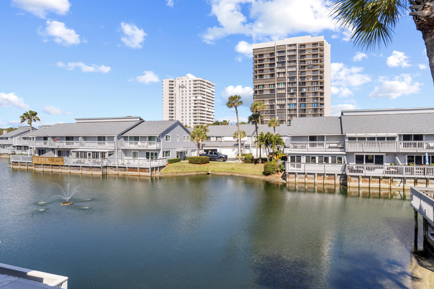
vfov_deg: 53.1
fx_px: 289
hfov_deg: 73.8
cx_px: 217
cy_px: 144
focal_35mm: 24
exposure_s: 1/1000
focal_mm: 16
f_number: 8
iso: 320
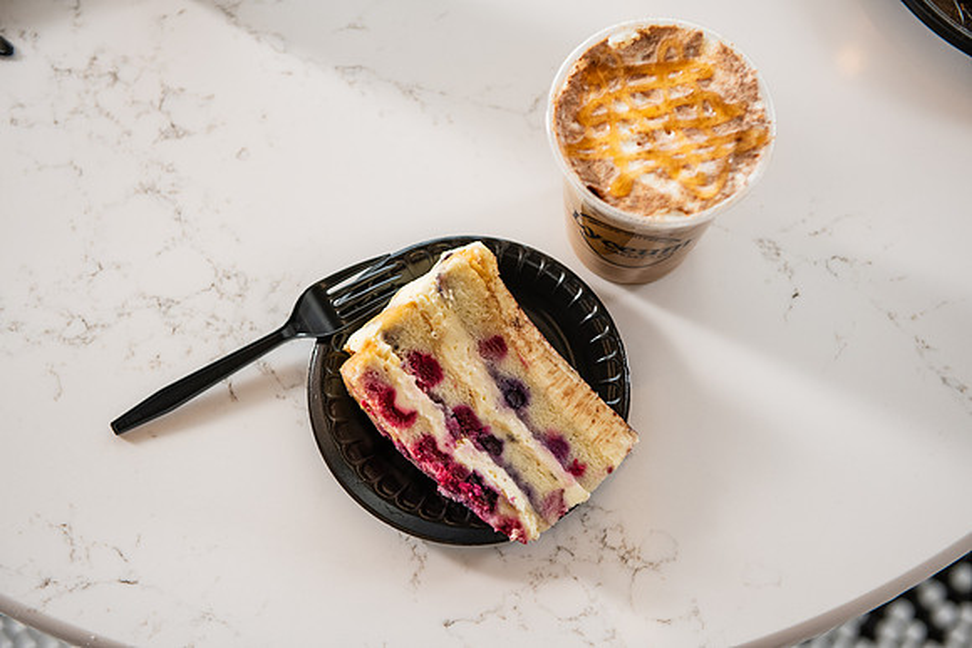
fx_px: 1620
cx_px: 486
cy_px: 324
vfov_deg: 22.6
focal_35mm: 60
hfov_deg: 33.4
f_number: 4
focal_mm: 60
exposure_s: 1/200
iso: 640
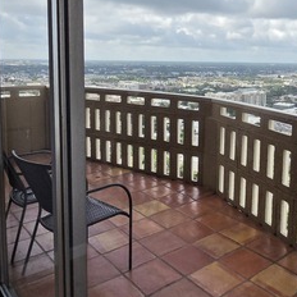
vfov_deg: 48.9
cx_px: 209
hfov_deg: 48.5
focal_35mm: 33
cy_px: 99
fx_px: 320
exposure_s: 1/1369
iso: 100
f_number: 2.2
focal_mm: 2.2
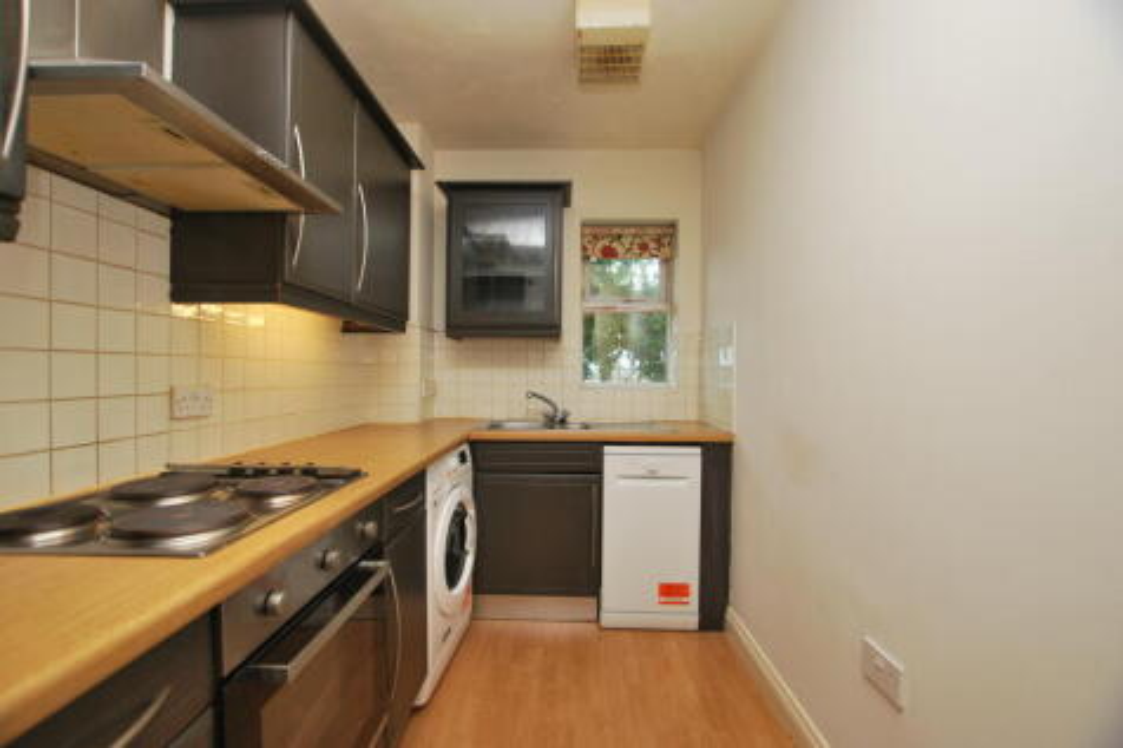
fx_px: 468
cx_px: 562
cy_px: 374
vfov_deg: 77.3
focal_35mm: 15
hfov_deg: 100.4
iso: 100
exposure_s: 1/60
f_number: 4
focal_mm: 10
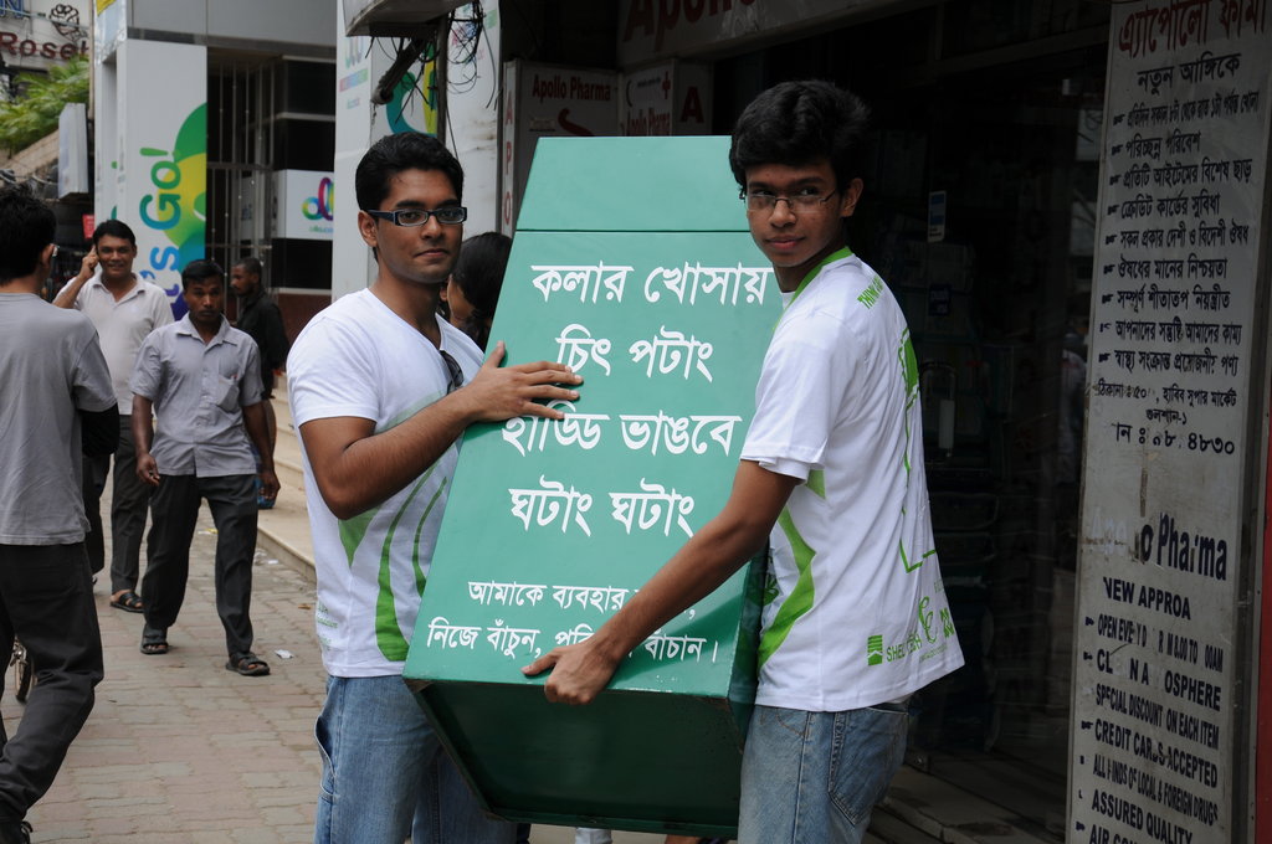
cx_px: 636
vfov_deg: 20.1
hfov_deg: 29.9
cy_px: 422
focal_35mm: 68
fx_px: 2382
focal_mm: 45
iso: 200
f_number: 6.3
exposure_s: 1/160
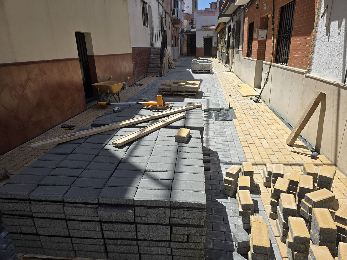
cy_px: 130
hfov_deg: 73.9
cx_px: 174
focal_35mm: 23
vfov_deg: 58.9
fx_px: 231
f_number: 1.7
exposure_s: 1/6150
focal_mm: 6.3
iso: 80
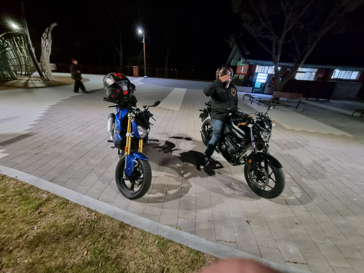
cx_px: 182
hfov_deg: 106.2
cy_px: 136
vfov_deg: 89.9
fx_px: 137
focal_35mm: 13
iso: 800
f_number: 2.2
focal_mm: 2.2
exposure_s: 1/24
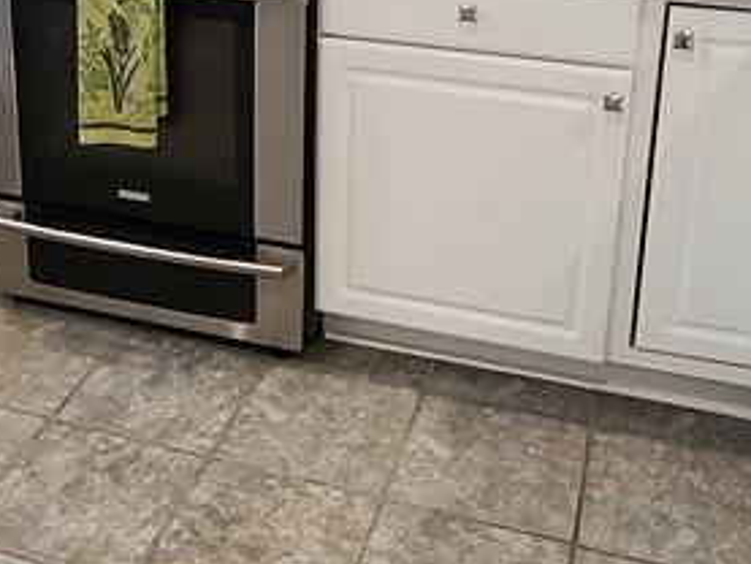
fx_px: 1042
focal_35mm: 48
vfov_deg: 28.8
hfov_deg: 39.4
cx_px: 282
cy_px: 27
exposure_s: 1/59.2
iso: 400
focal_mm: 2.2
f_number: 2.2
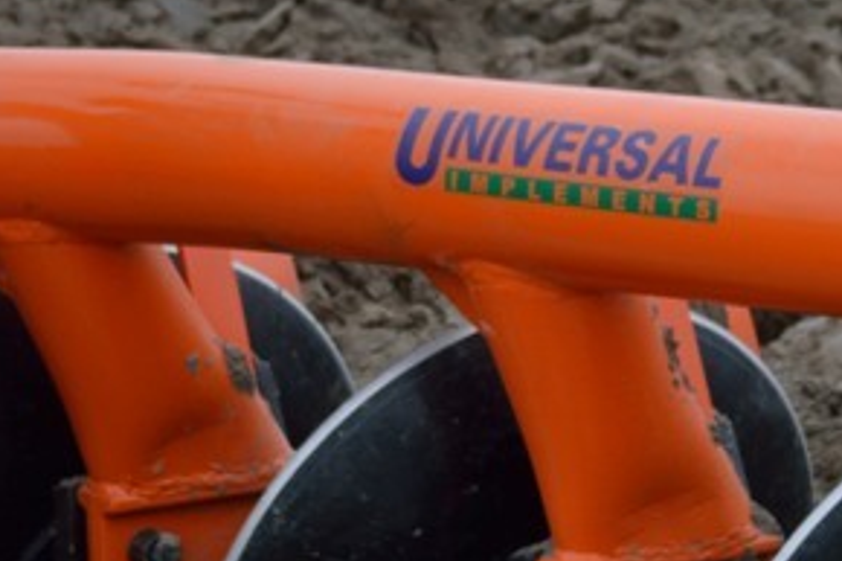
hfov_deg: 7.0
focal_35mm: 292
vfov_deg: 4.7
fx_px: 6820
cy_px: 161
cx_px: 807
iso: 200
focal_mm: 55
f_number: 4
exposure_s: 1/1250
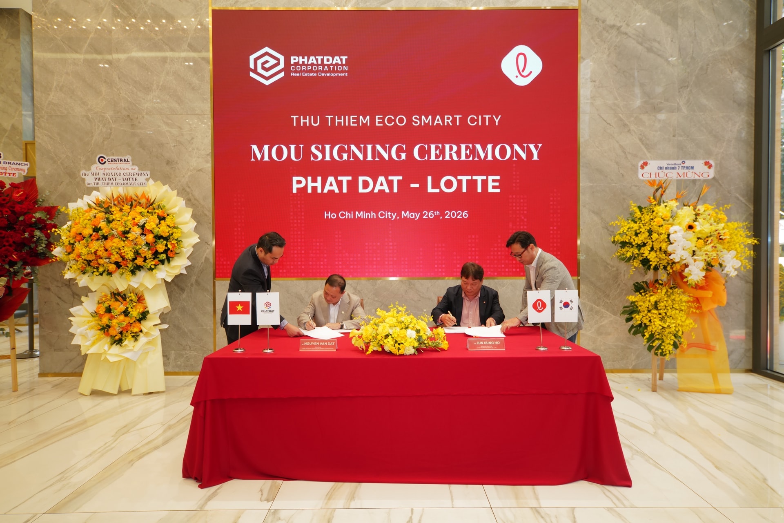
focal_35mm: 21
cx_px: 392
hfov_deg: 81.2
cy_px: 262
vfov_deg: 59.5
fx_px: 457
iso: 800
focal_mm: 21
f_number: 4
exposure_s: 1/100
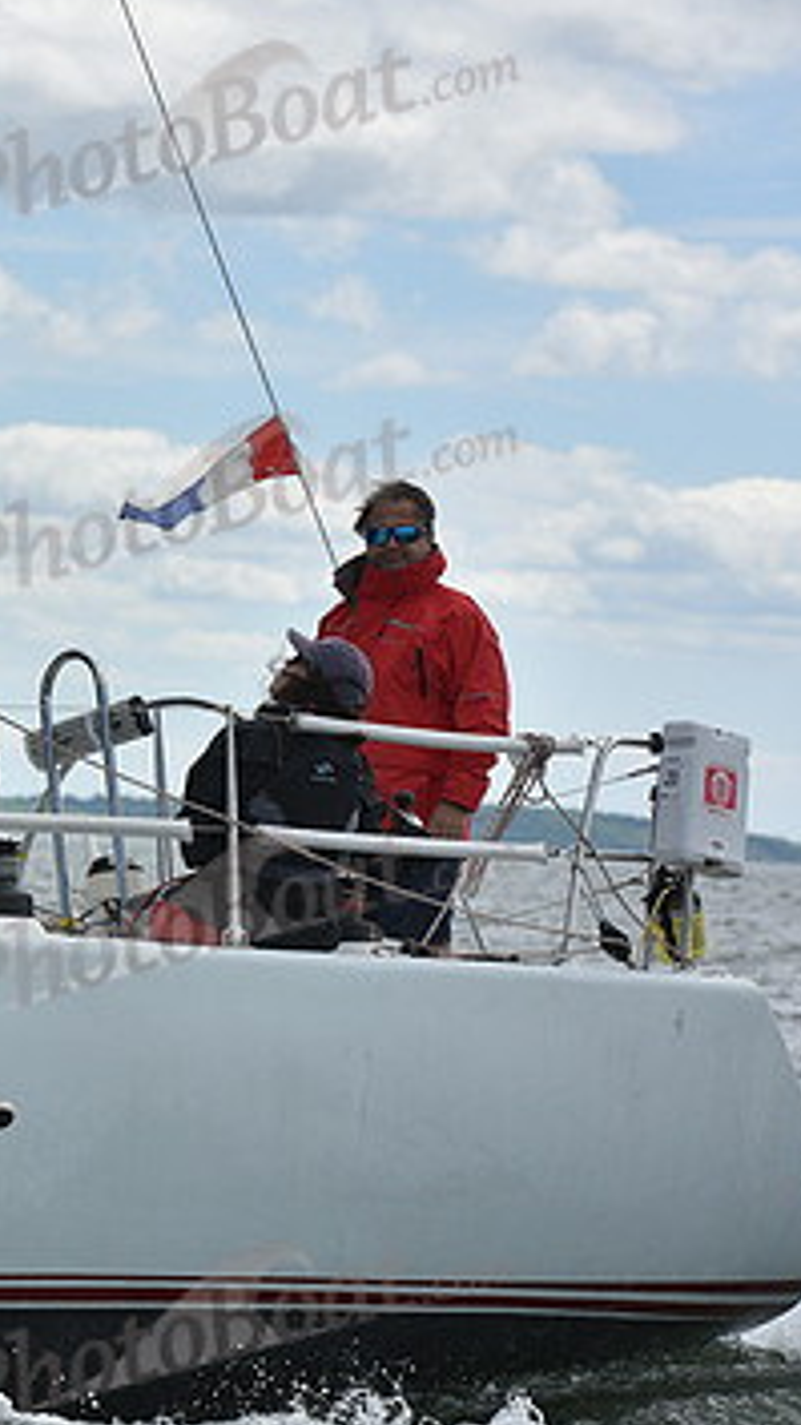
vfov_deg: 9.3
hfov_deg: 5.2
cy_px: 763
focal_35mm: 232
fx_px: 8764
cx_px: -254
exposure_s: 1/1250
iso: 320
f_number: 8
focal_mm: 135
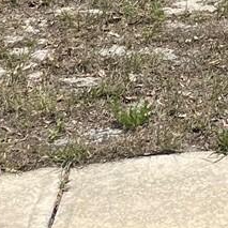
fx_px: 1289
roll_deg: +0.4
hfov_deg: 9.6
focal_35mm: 173
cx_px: 416
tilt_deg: +0.9
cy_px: -394
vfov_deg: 8.8
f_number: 1.6
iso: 50
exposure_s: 1/4016
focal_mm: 5.1
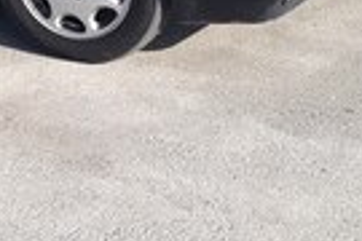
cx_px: -107
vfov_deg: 12.2
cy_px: -185
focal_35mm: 103
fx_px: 1036
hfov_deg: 18.5
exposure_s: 1/648
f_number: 1.9
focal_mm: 3.6
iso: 40
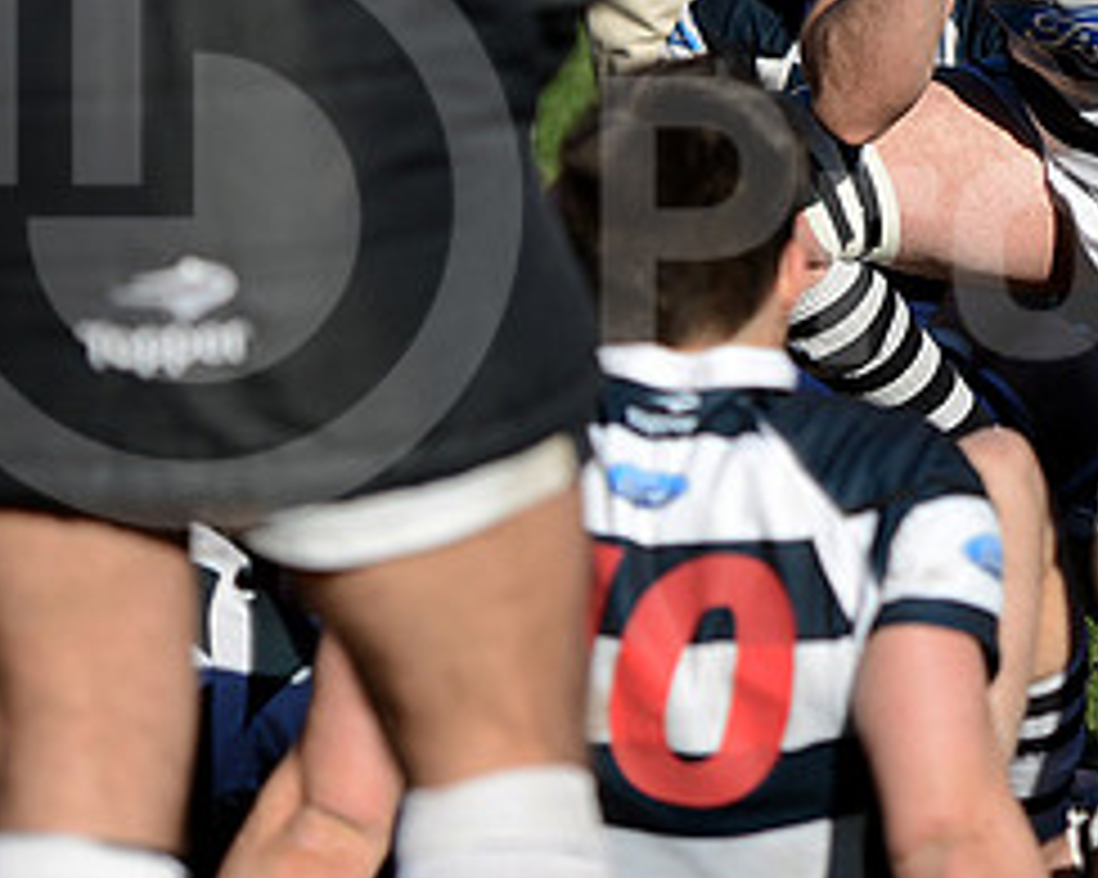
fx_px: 8121
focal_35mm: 250
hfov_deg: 7.7
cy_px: 209
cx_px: 963
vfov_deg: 6.2
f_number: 2.8
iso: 250
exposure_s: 1/2500
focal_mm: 112
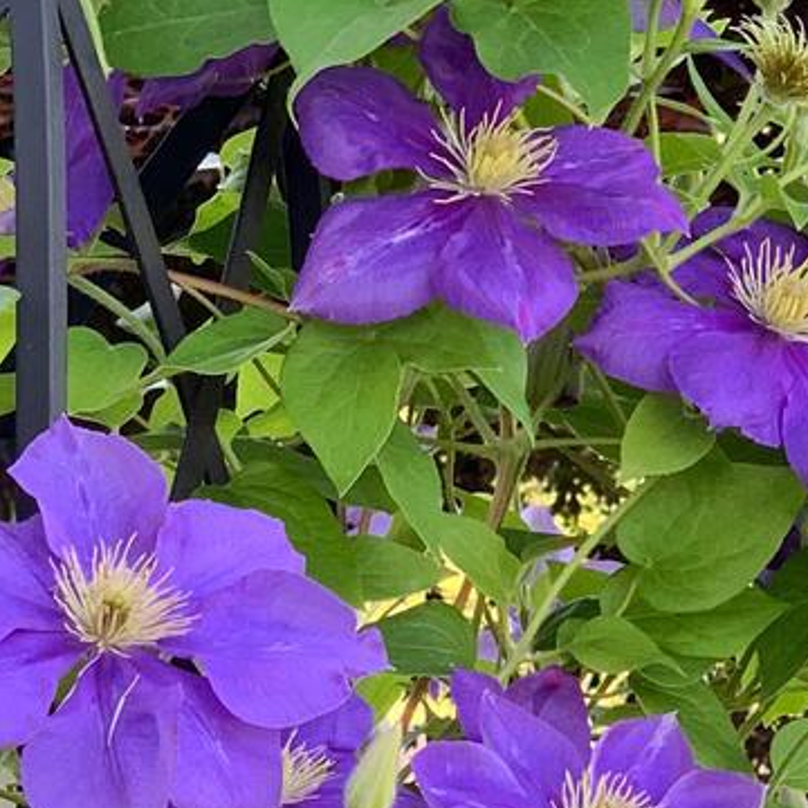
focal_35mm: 196
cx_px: 321
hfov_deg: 8.9
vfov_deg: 8.9
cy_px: 642
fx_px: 5176
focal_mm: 6
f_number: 2.4
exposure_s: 1/122
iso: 64
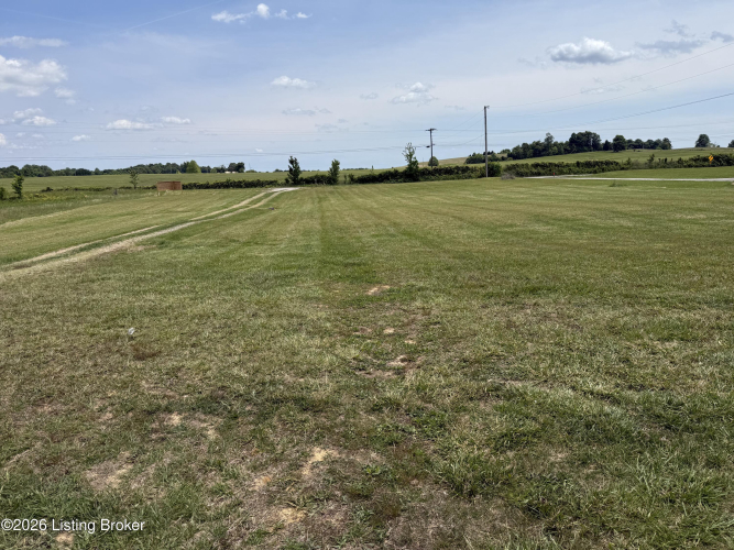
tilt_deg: -12.7
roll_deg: +1.9
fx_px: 509
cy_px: 275
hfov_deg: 71.6
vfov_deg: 56.8
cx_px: 367
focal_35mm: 24
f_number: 1.78
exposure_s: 1/8130
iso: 80
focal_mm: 6.76
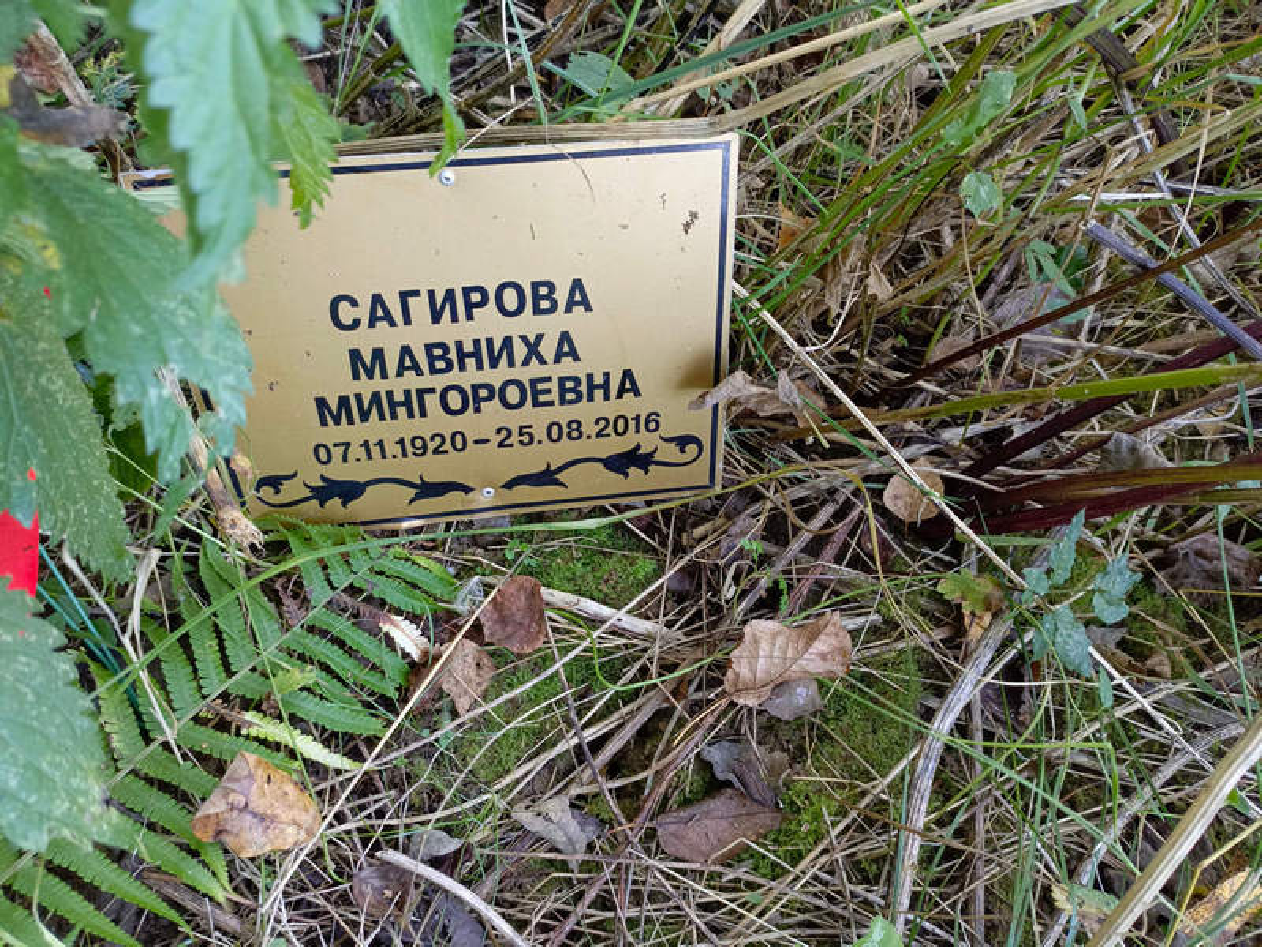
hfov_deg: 69.4
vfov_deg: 54.9
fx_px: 911
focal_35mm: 25
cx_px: 631
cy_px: 474
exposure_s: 1/60
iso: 392
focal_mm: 4.76
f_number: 1.69
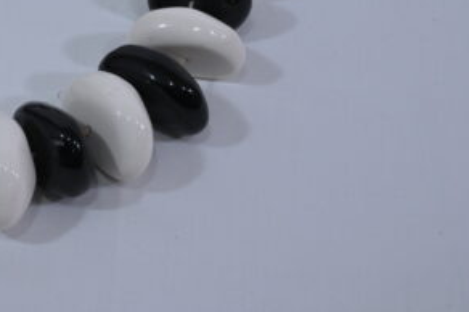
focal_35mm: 78
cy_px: 7
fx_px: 1015
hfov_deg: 25.2
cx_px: 40
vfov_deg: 17.1
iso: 640
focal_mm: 38
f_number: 10
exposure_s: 1/125
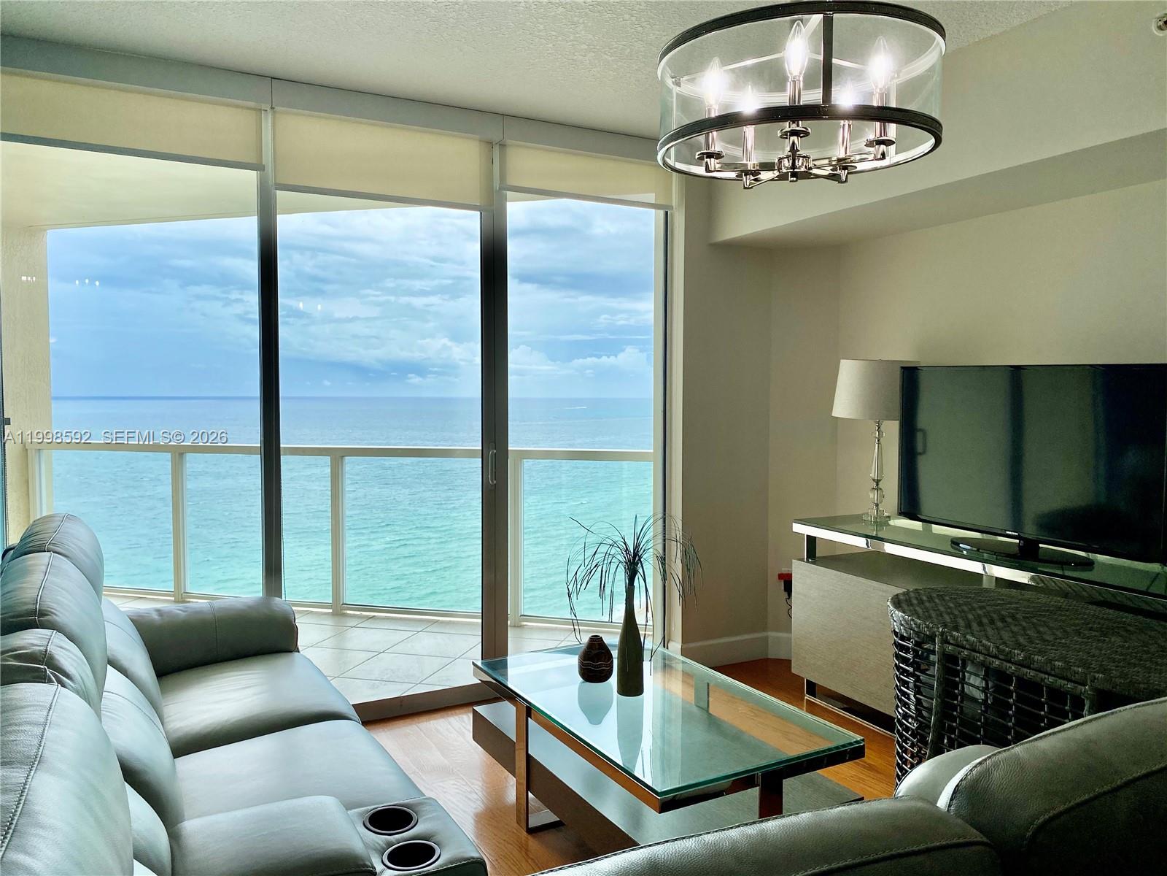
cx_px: 584
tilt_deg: -3.4
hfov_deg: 67.3
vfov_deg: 53.1
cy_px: 438
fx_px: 877
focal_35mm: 26
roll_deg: +0.1
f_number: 1.8
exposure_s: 1/1072
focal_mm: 4.25
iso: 32
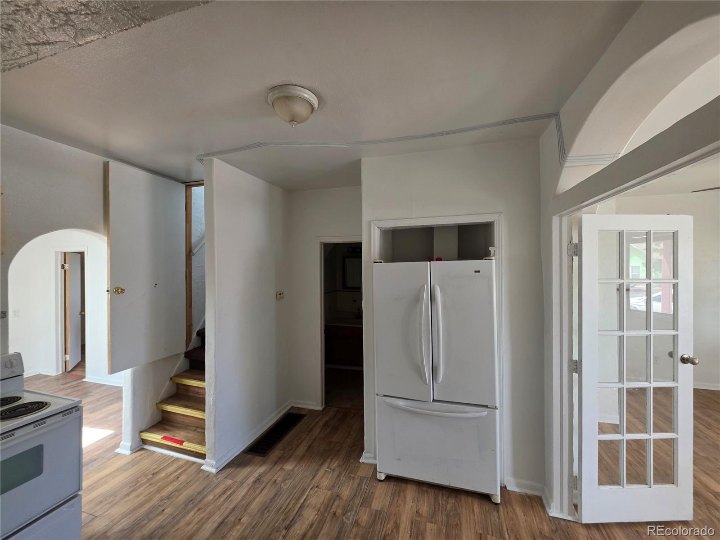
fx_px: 270
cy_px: 270
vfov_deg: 89.9
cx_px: 360
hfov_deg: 106.2
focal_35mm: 13
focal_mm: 2.2
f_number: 1.9
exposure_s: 1/120
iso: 125
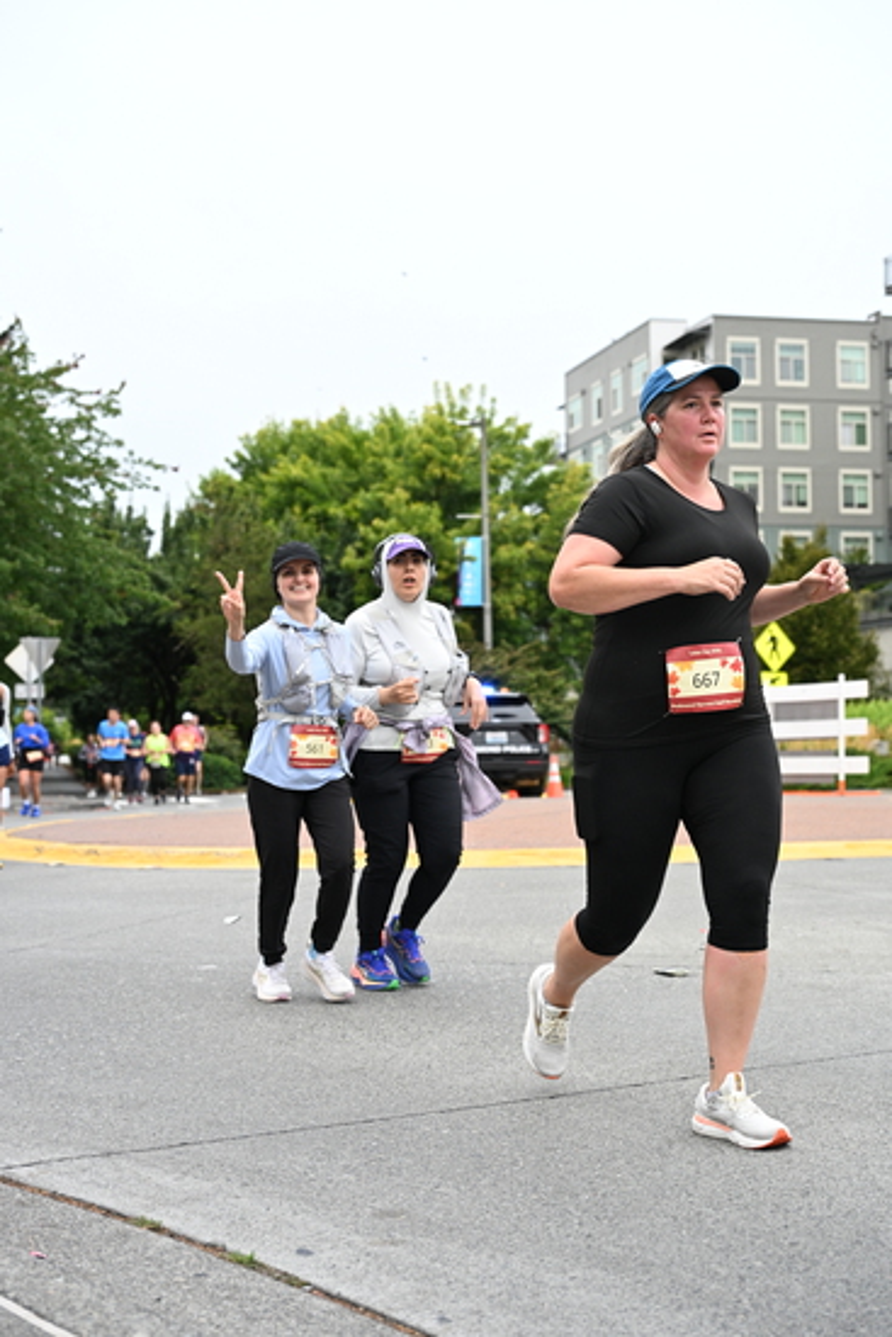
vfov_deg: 38.2
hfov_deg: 26.0
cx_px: 446
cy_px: 668
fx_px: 1931
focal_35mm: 52
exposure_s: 1/800
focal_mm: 52
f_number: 4
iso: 1600
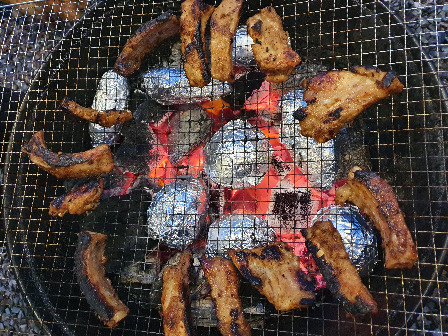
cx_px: 224
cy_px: 168
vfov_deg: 53.1
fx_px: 336
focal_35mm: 26
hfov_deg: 67.3
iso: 320
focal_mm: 4.32
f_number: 1.5
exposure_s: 1/40
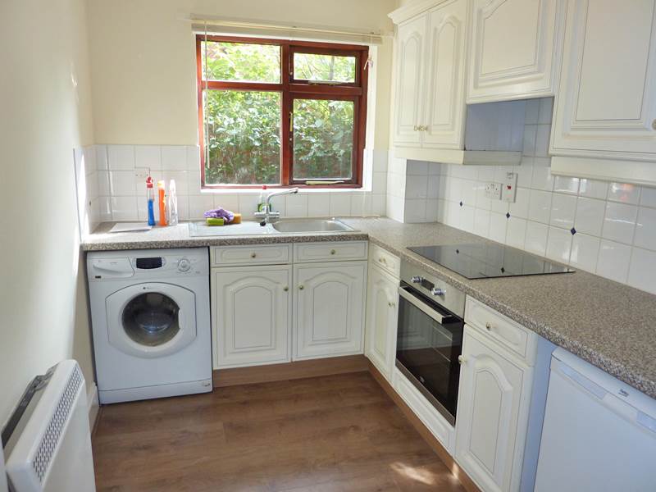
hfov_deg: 69.4
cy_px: 246
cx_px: 328
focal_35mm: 25
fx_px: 474
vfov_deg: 54.9
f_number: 3.3
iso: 80
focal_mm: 4.1
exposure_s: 1/30
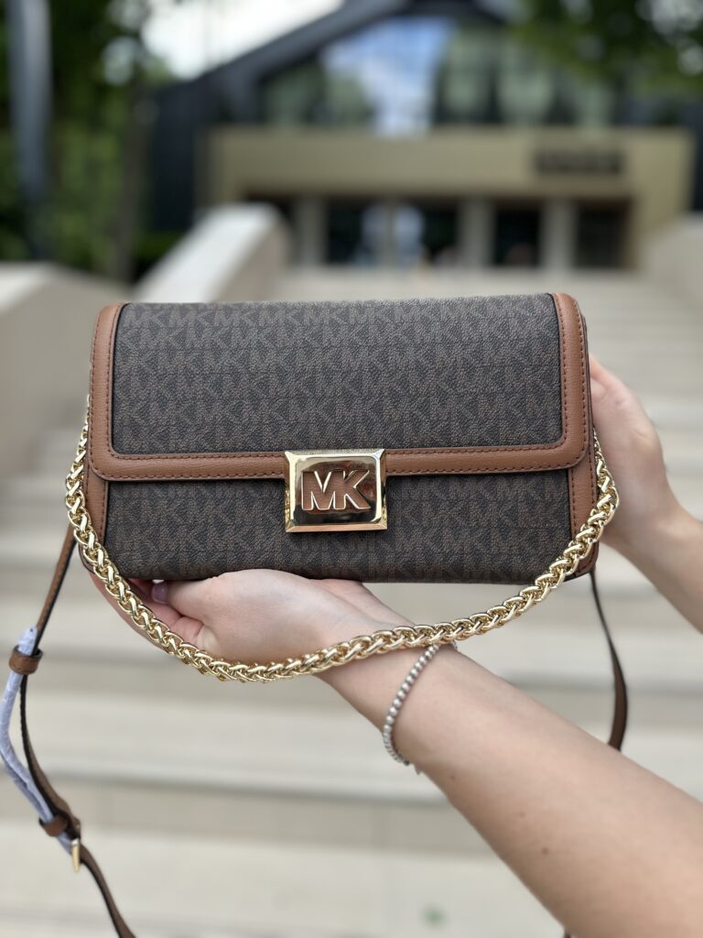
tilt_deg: -7.0
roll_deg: -2.3
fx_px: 650
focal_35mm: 24
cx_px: 352
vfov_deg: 71.6
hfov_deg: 56.8
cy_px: 469
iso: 80
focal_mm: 6.86
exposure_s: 1/1321
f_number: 1.78
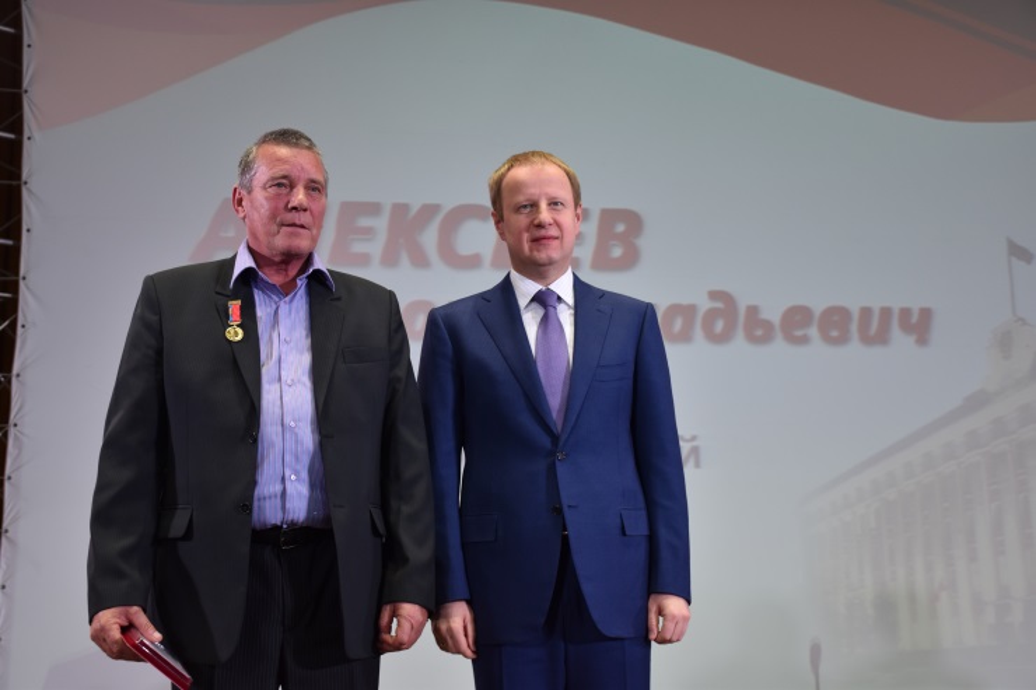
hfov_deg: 37.9
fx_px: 1510
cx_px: 518
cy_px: 345
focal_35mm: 52
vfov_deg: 25.7
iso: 450
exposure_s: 1/60
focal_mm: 35
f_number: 4.2
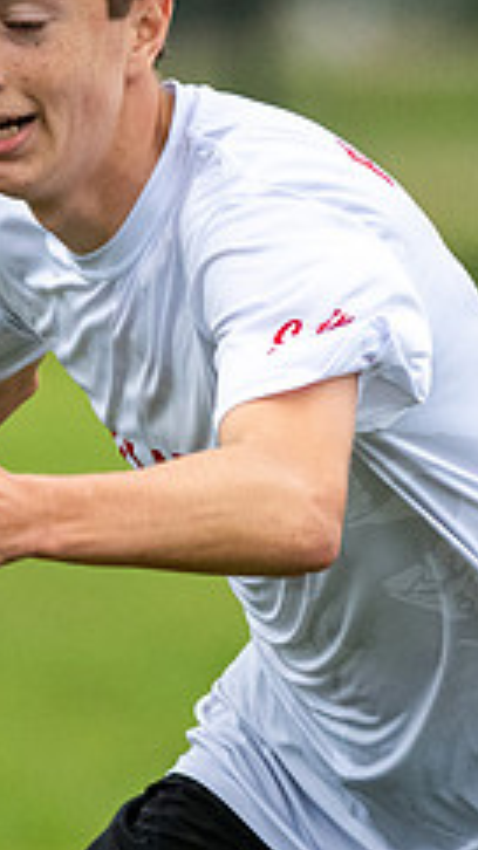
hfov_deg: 0.9
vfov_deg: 1.6
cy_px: 520
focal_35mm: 1314
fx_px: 29629
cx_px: 363
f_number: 4
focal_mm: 300
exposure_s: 1/3200
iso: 1600
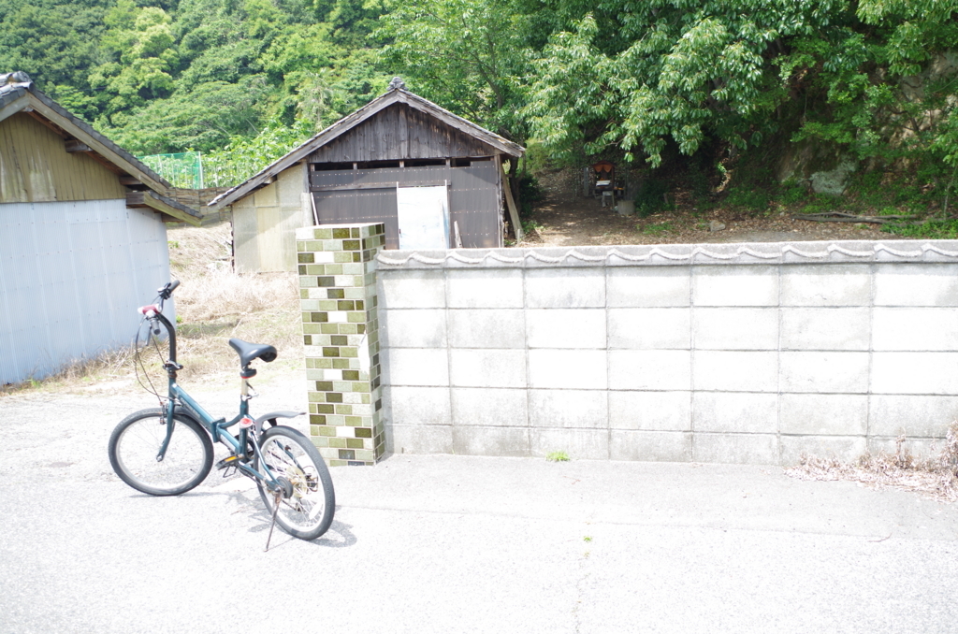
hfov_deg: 60.4
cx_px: 479
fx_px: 823
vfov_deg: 42.1
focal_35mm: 31
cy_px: 317
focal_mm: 21.25
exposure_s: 1/125
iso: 100
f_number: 5
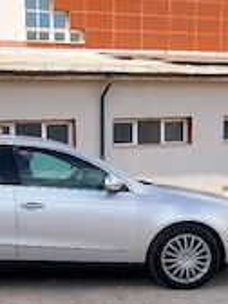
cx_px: 24
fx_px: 544
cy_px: 214
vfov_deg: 30.8
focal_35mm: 62
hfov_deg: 23.1
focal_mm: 4
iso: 25
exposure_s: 1/769
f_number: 1.8
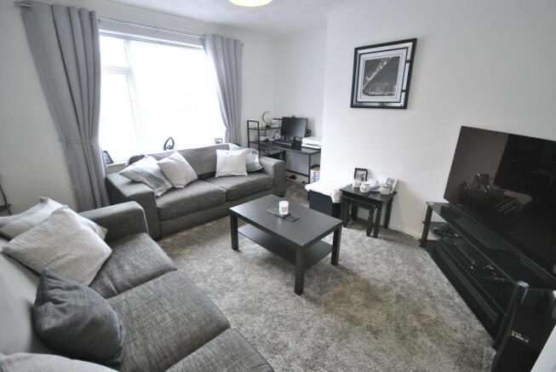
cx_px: 278
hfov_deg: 100.3
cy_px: 186
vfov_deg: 77.5
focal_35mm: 15
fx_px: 232
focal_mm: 10
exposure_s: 1/15
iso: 200
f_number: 4
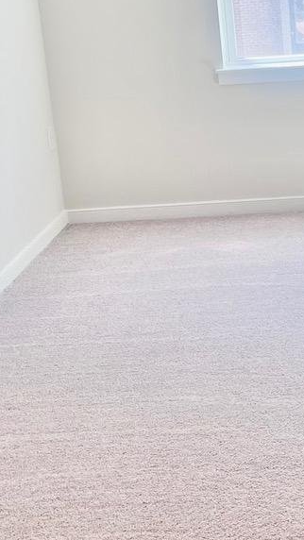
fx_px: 1088
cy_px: 192
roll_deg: +5.3
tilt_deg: -10.6
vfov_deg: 27.7
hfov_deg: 15.6
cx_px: 302
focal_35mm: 76
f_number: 1.5
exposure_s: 1/158
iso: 40
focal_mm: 5.7
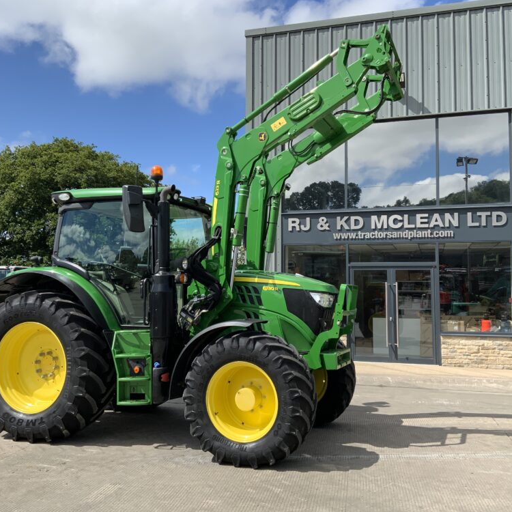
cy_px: 251
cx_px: 267
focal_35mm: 35
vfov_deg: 47.2
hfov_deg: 47.2
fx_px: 586
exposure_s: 1/1848
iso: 16
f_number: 1.8
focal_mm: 3
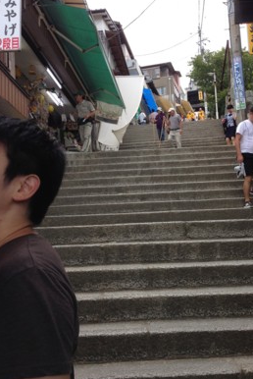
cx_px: 139
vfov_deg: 48.4
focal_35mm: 40
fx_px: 421
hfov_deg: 33.4
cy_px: 198
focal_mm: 4.12
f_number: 2.4
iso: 50
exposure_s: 1/212
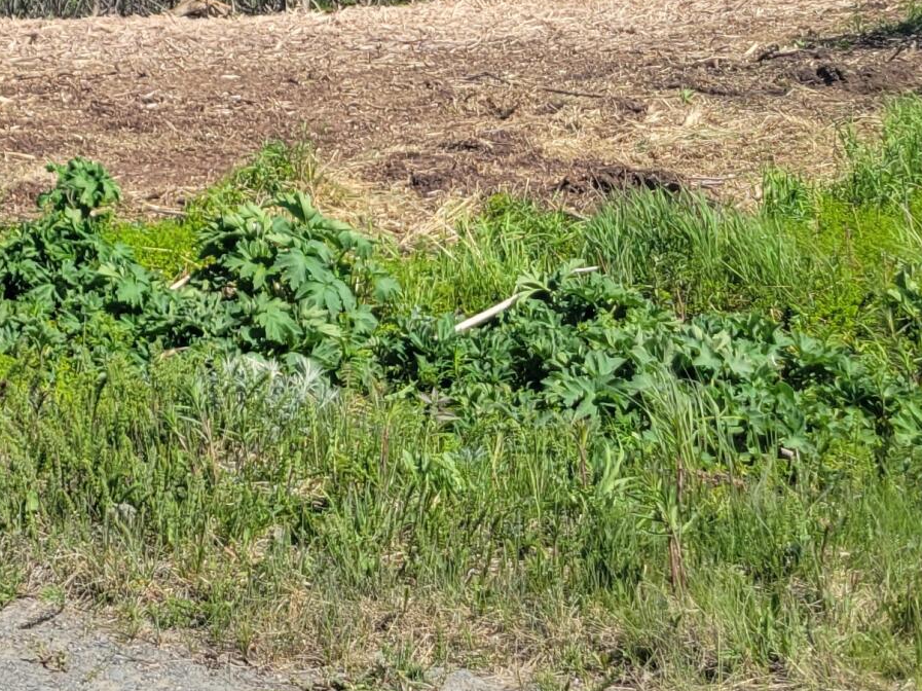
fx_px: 2316
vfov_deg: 15.5
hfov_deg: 20.9
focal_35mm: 87
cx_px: -208
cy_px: -365
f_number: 1.8
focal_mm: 5.4
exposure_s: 1/2723
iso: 40
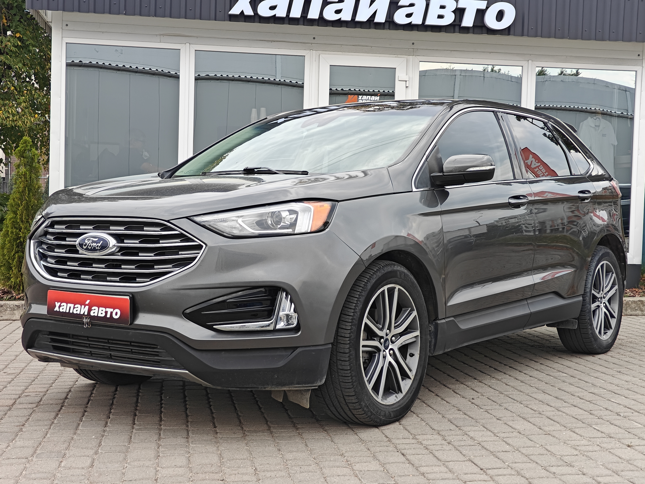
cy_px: 242
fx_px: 876
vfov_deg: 30.9
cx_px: 322
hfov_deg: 40.4
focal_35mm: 47
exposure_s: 1/352
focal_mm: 7.08
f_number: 2
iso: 50
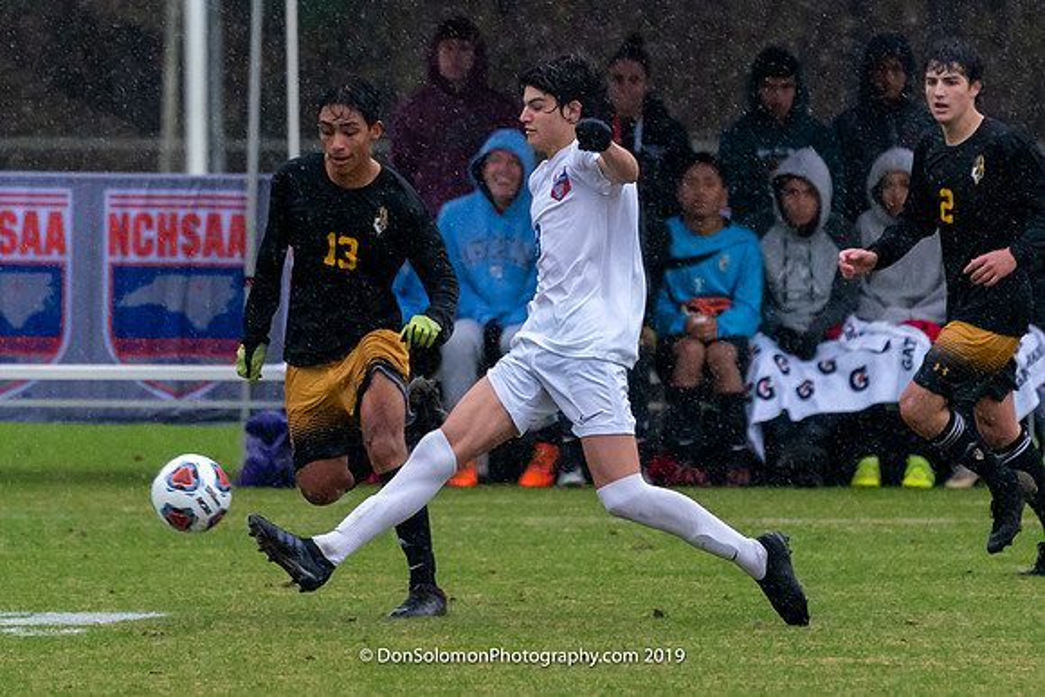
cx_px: 484
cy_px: 317
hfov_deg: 2.7
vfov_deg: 1.8
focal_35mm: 777
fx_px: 22553
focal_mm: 315
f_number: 5.6
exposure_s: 1/1000
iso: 3200
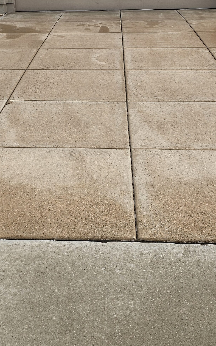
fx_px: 471
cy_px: 165
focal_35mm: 50
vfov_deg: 40.3
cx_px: 117
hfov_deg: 25.8
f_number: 1.7
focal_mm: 6.3
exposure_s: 1/467
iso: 16
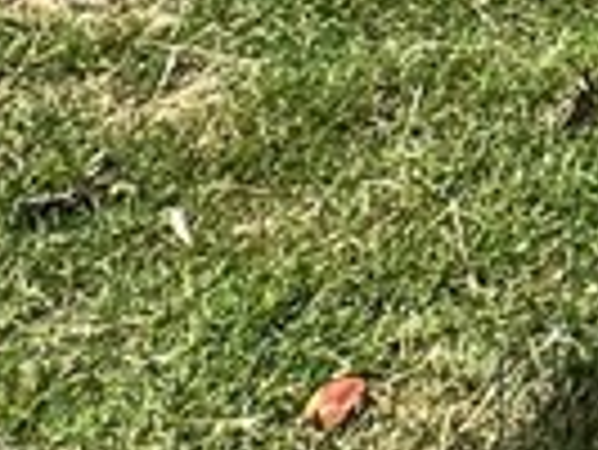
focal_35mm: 108
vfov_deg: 10.3
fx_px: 1867
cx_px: 1515
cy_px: -868
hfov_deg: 12.9
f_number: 2.2
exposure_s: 1/710
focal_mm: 2.22
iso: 40
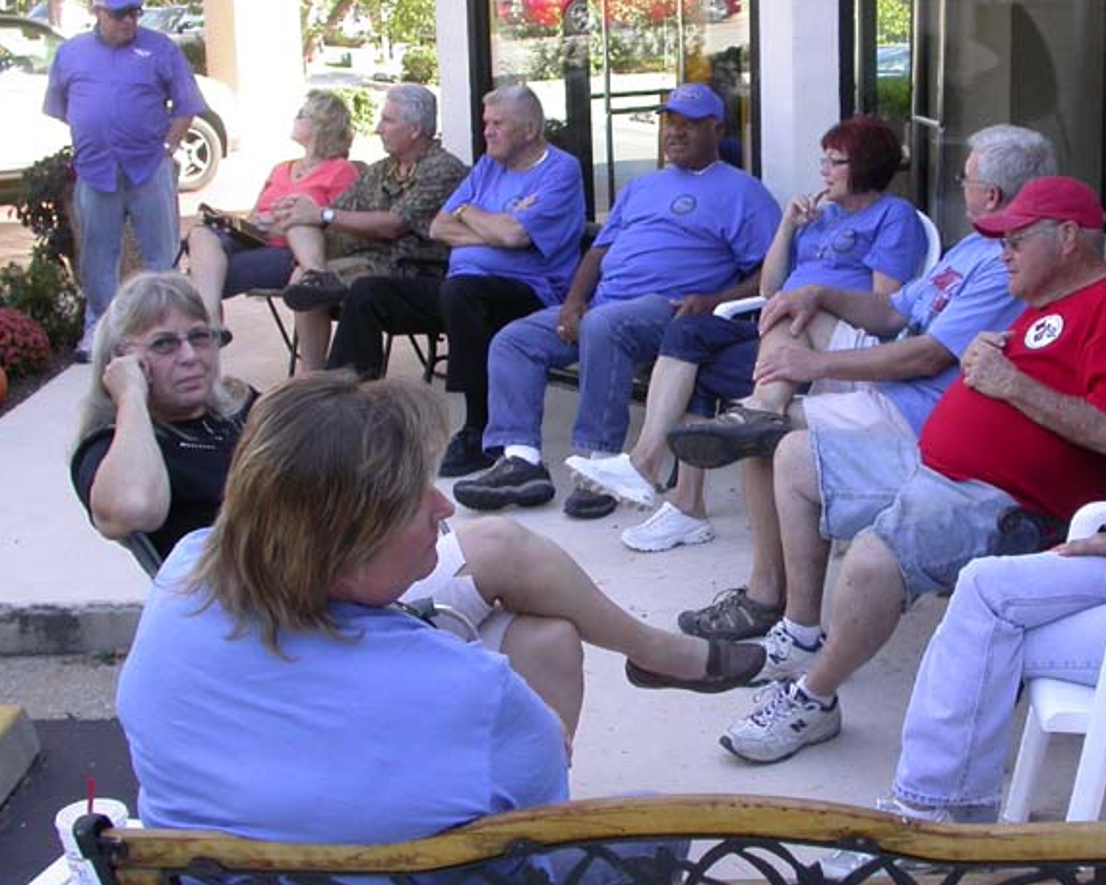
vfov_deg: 29.1
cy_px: 432
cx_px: 746
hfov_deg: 35.6
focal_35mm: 52
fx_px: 1702
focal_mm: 7.85
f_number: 3.7
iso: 100
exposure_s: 1/89.7
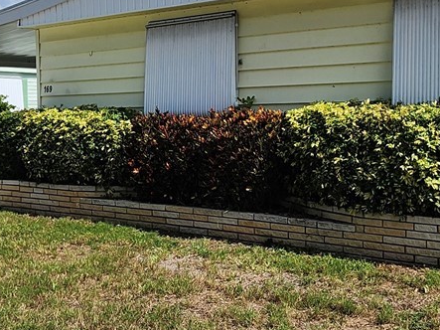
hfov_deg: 40.4
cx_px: 239
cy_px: 118
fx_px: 597
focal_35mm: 47
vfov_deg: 30.7
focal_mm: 2.2
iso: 50
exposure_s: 1/3185
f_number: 2.2
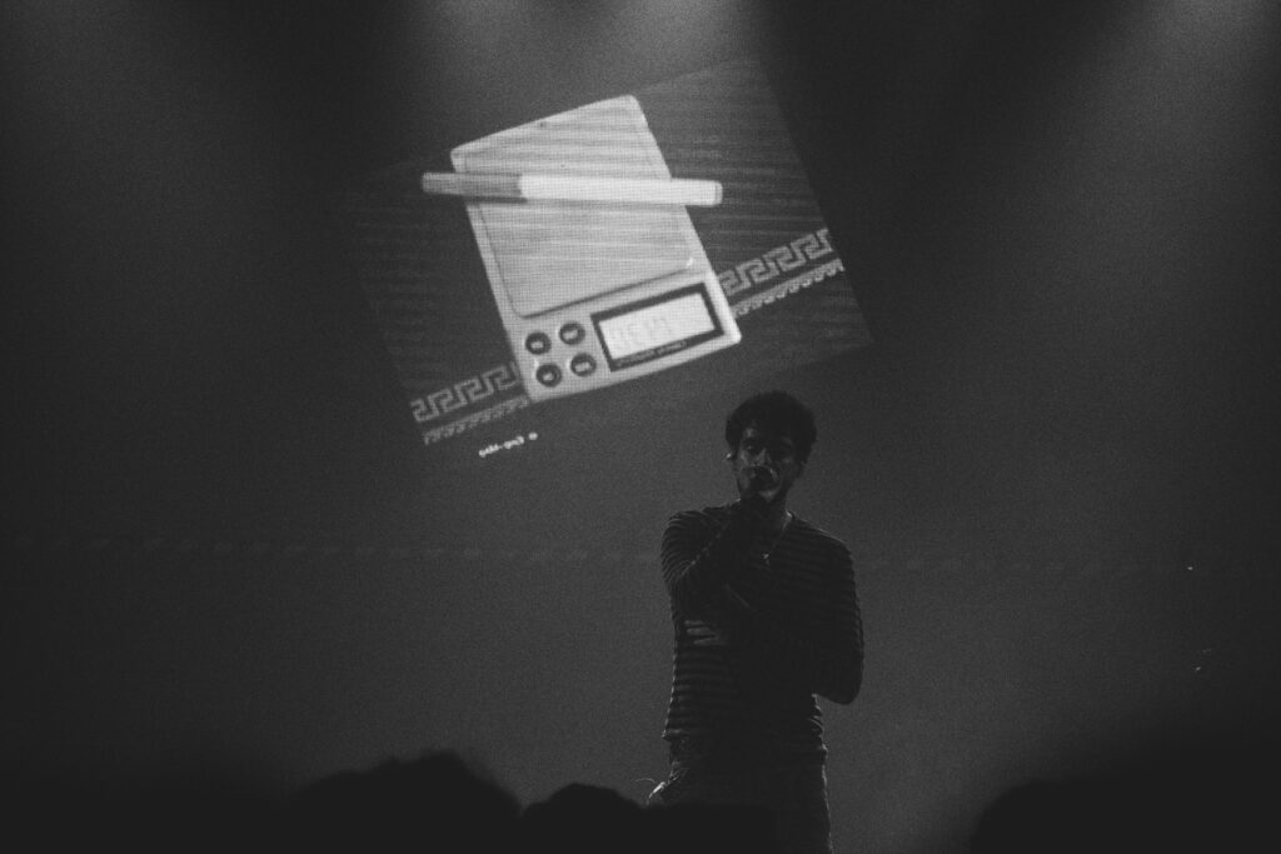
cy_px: 427
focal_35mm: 156
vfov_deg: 8.8
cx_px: 640
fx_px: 5551
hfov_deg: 13.2
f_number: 6.3
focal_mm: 104
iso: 6400
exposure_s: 1/250
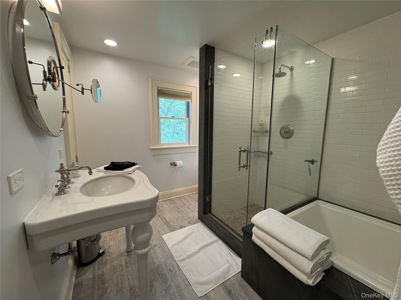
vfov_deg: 85.7
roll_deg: -0.9
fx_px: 162
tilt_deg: -6.8
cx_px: 200
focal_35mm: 14
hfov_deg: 102.1
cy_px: 150
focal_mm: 2.22
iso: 200
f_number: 2.2
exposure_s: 1/120
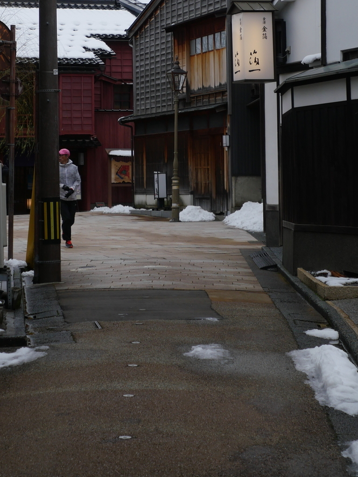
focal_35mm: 101
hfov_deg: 14.6
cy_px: 96
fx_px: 1393
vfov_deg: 19.3
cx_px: 166
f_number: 6.3
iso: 200
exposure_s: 1/250
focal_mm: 28
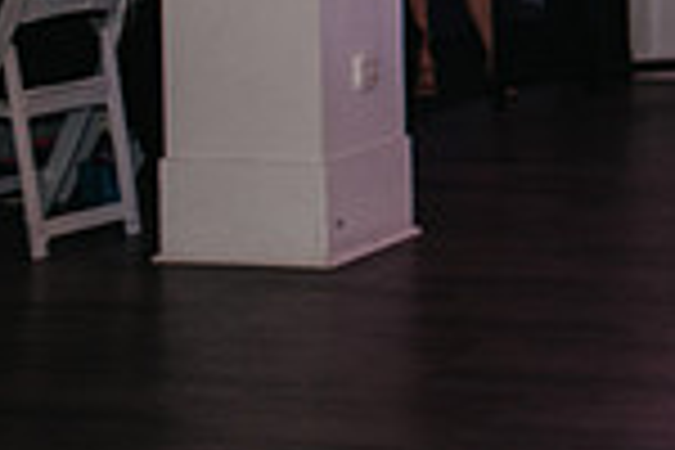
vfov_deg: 9.4
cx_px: 1359
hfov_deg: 12.6
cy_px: -175
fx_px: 2681
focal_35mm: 143
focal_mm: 35
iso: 1000
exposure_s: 1/200
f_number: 2.8
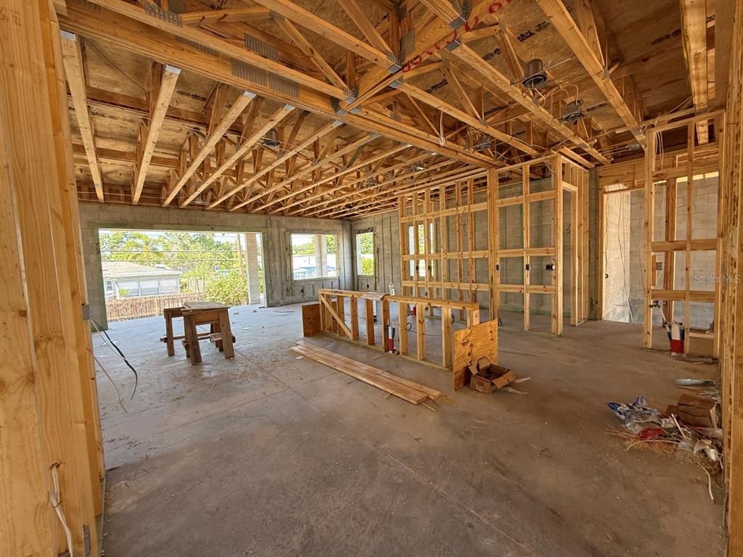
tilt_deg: -4.7
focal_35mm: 14
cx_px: 372
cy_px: 278
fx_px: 300
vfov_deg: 85.7
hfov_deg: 102.1
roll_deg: +2.2
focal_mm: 2.22
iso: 80
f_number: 2.2
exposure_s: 1/99
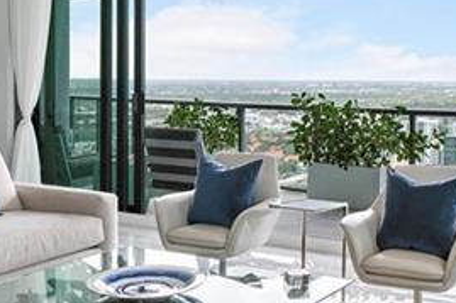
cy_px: 80
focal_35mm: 57
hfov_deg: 35.0
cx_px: 263
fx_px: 722
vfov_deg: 23.5
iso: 125
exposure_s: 1/30
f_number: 11
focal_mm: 10
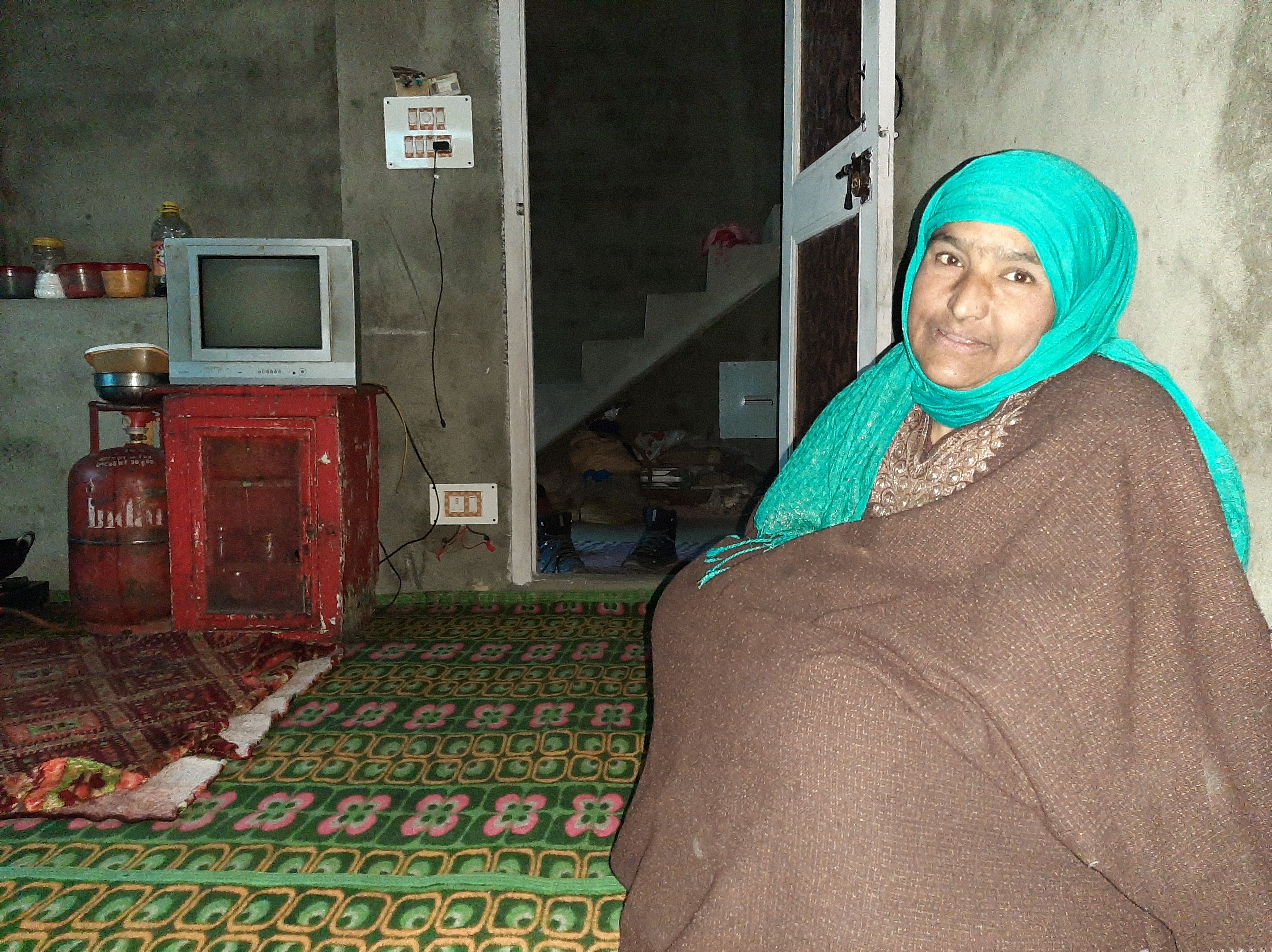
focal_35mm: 26
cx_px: 636
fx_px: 955
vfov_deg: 53.0
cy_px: 476
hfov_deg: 67.3
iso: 1000
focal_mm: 3.93
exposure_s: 1/17
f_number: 1.7
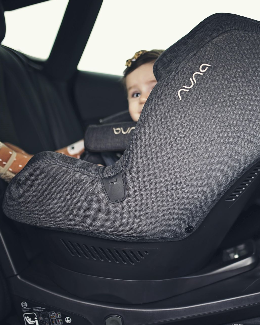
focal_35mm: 52
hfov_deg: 28.3
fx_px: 500
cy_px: 162
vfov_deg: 36.0
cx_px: 218
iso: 50
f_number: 1.4
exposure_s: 1/60
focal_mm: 35
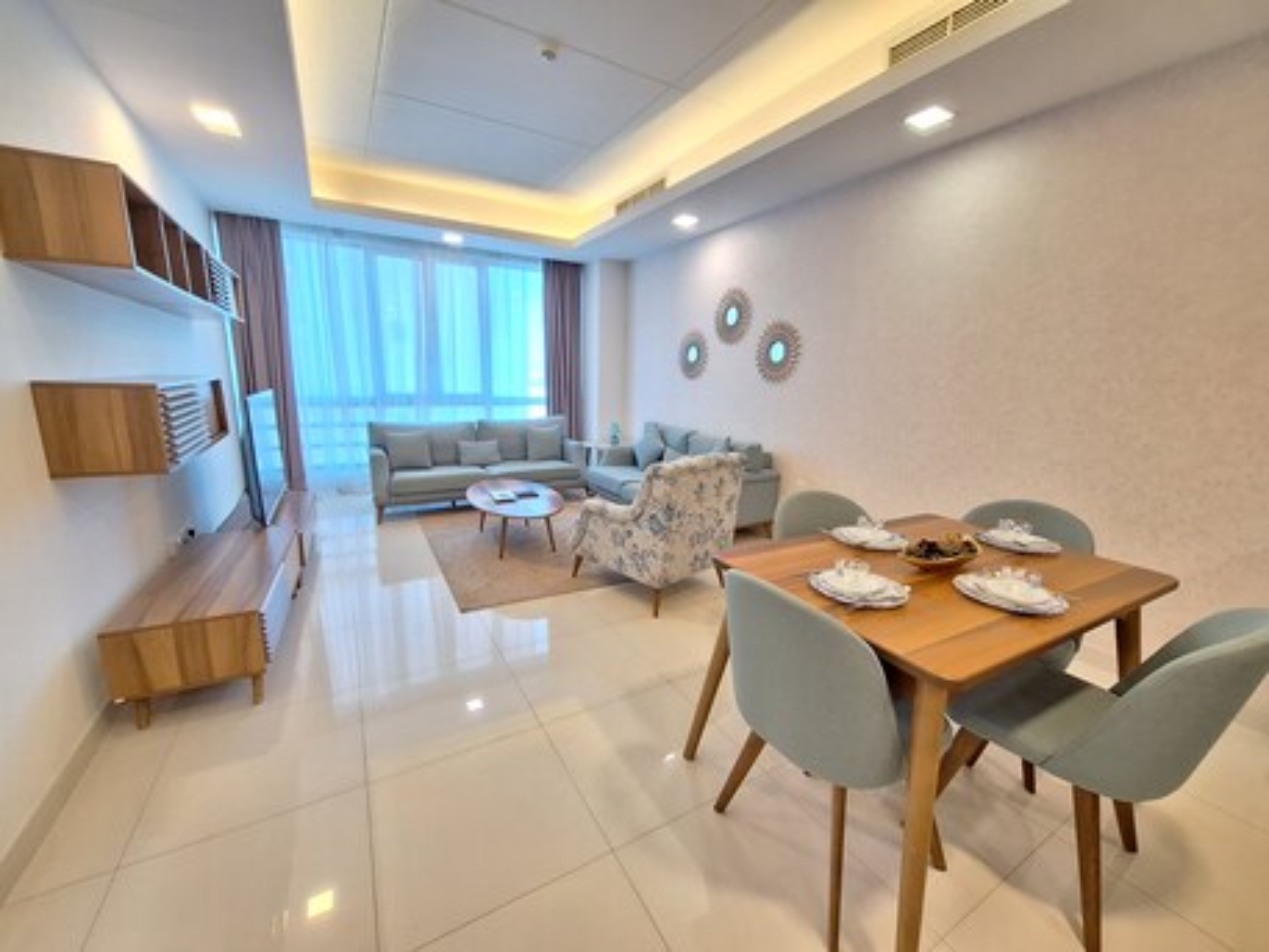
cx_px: 634
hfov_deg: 106.2
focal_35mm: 13
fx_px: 477
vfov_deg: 89.9
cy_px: 476
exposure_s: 1/25
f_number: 2.2
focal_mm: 1.74
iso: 200
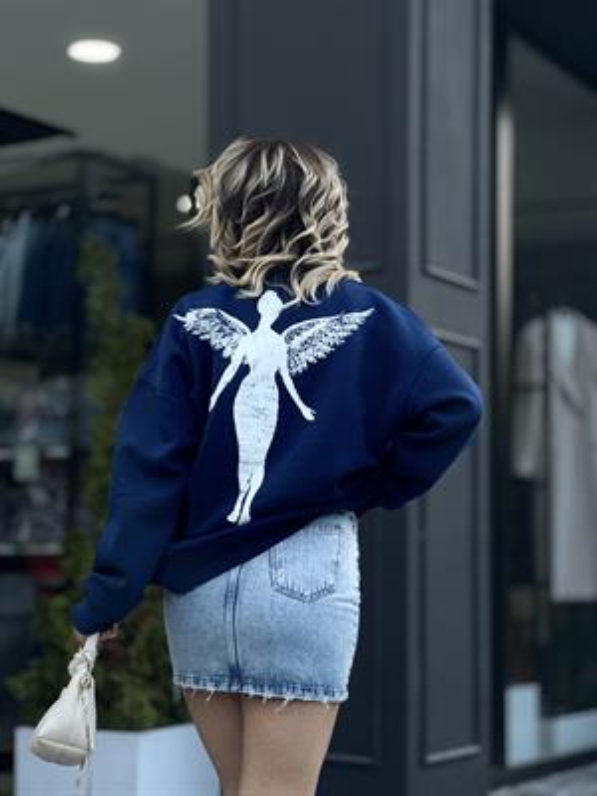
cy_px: 398
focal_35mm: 77
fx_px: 1771
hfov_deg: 19.1
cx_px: 298
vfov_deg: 25.3
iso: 80
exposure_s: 1/121
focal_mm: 9
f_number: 2.8
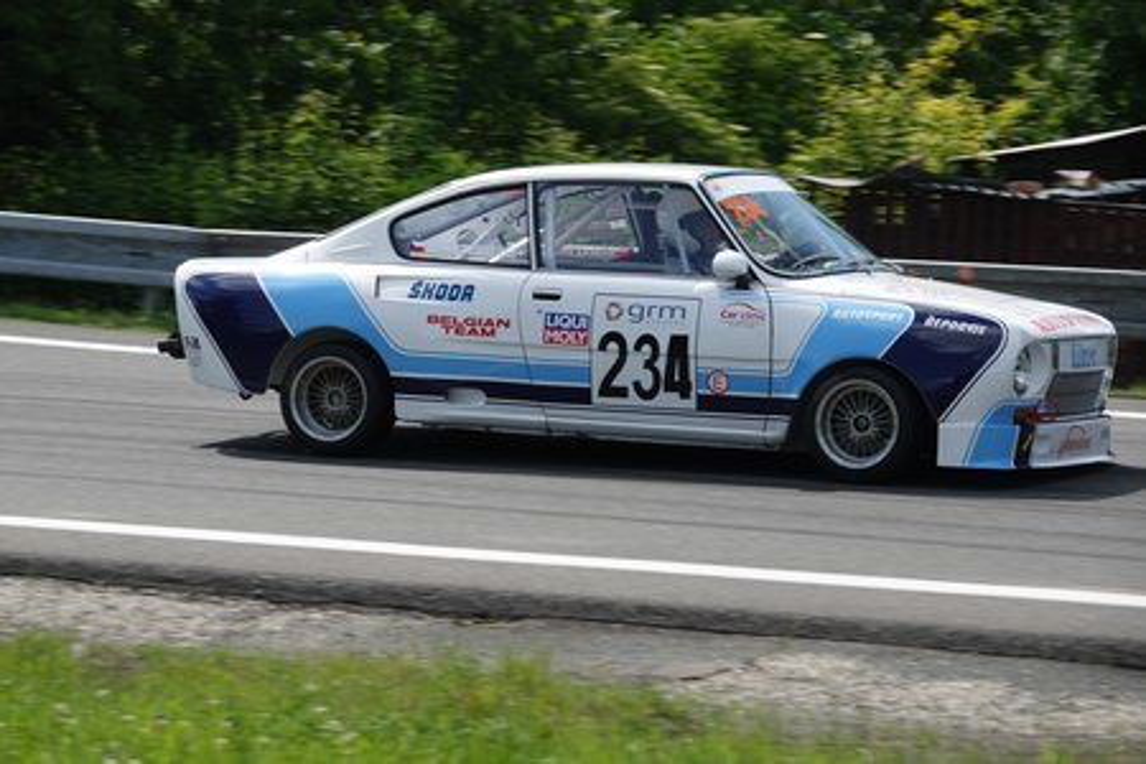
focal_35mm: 154
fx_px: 4902
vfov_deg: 8.9
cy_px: 382
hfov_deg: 13.3
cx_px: 573
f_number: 4
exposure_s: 1/800
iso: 125
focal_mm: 56.39
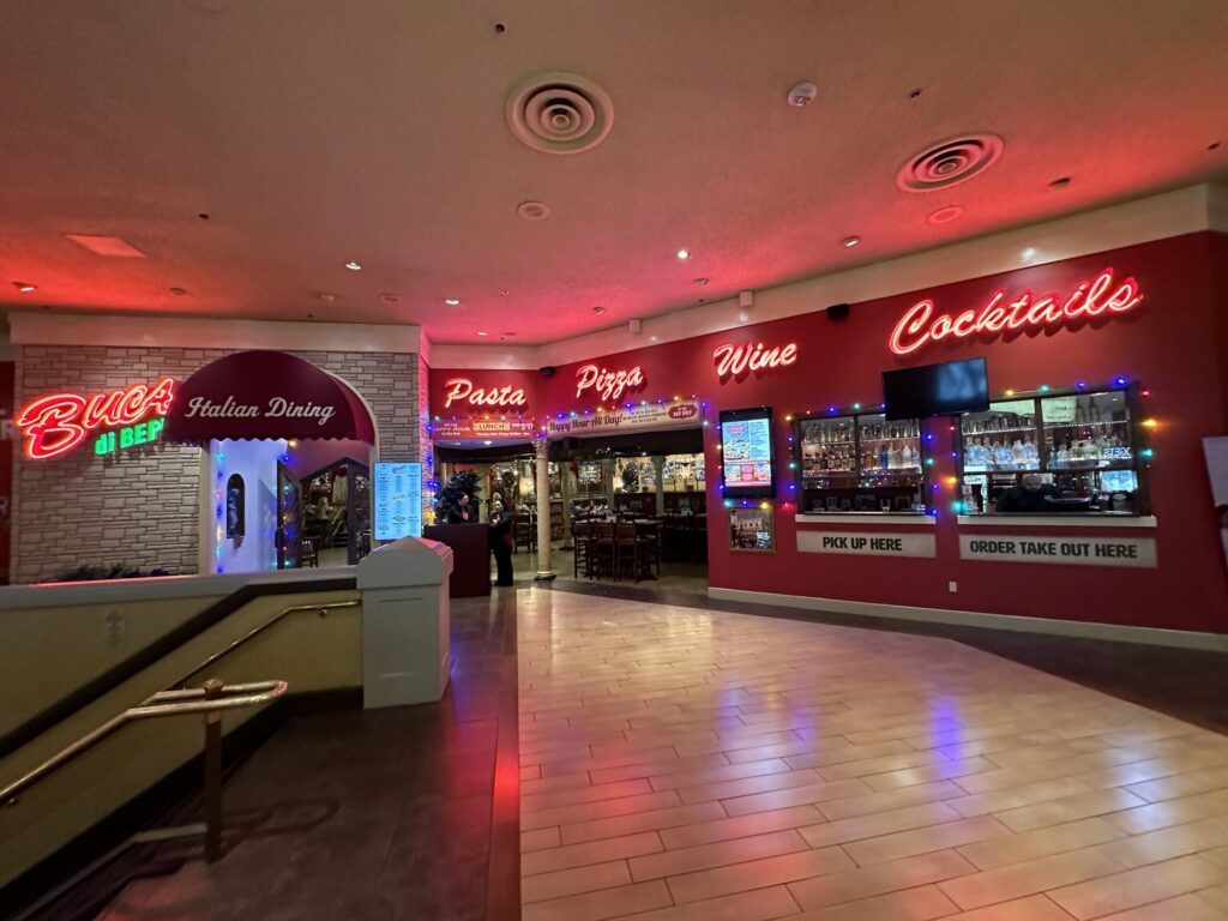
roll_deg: +1.3
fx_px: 497
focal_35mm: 14
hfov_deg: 102.1
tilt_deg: +1.5
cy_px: 460
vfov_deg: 85.7
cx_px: 614
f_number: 2.2
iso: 1000
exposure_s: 1/60
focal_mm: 2.22
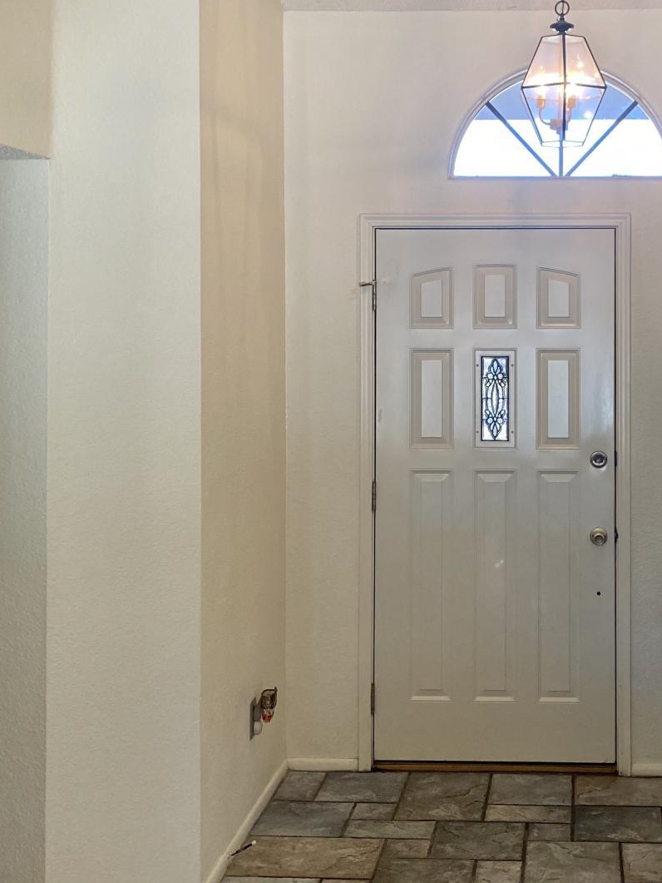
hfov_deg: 29.0
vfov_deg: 38.7
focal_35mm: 49
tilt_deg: +1.2
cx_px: 538
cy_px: 332
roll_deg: +0.0
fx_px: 1249
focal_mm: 4.25
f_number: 1.8
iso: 125
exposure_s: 1/120
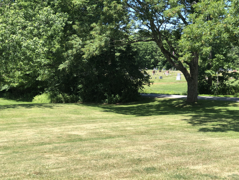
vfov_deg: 25.7
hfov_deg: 33.8
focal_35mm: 57
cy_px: 90
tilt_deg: -3.5
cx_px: 120
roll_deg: -0.6
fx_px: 394
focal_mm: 6.6
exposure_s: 1/211
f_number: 2.8
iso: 20
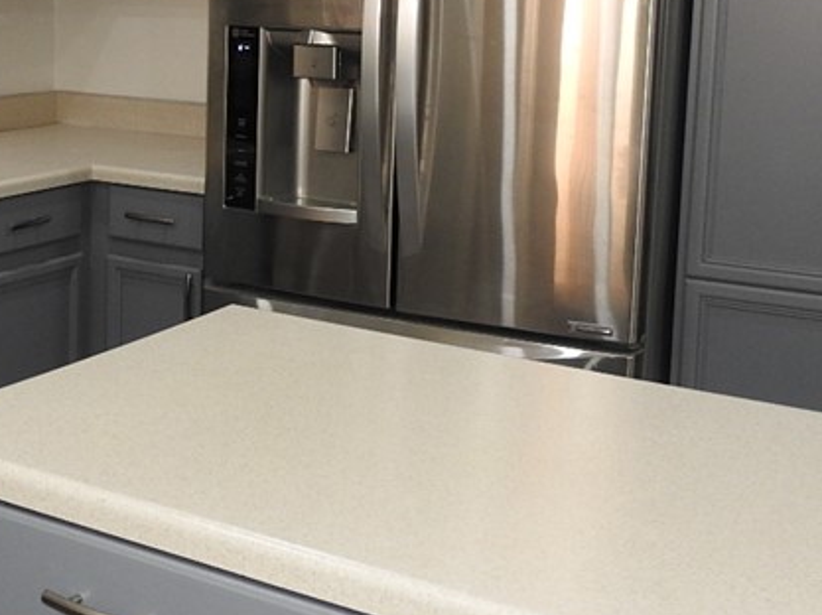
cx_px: 128
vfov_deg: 24.5
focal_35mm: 59
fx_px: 1400
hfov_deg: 31.6
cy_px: 160
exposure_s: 1/30
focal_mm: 4.3
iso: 200
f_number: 3.3
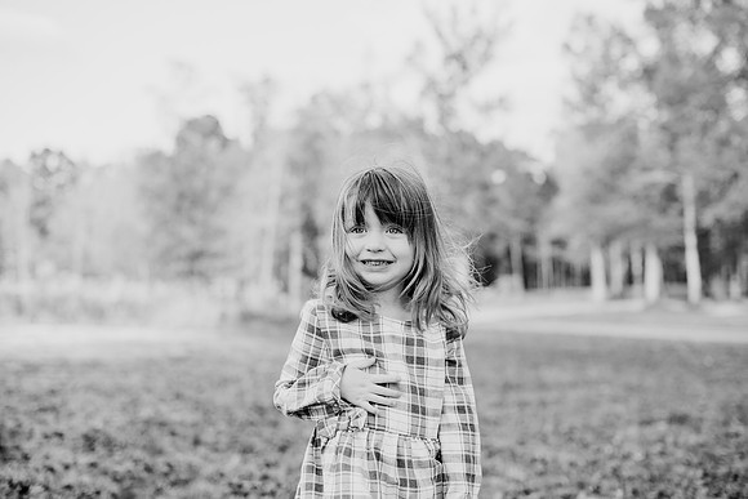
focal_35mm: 50
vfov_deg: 27.0
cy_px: 250
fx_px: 1039
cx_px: 374
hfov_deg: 39.6
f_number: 2.8
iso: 500
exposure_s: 1/1000
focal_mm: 50
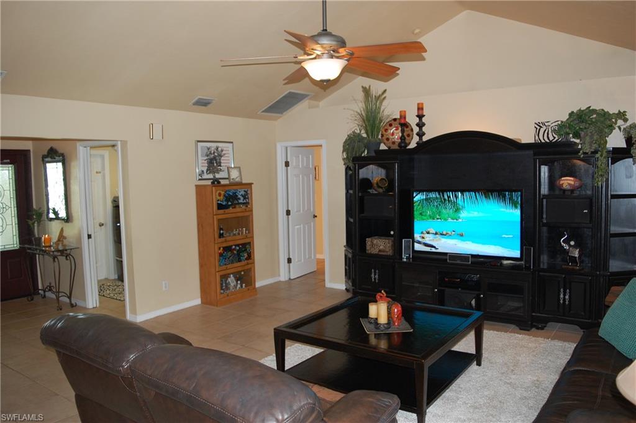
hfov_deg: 67.4
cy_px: 212
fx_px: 476
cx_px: 318
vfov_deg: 47.8
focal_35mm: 27
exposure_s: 1/60
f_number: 3.5
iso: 400
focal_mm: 18
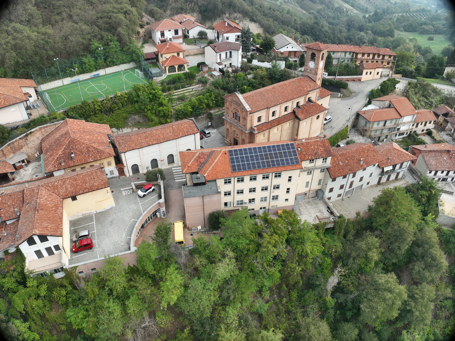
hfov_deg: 71.6
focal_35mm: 24
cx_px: 228
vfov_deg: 56.8
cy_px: 170
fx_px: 315
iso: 110
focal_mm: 12.29
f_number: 2.8
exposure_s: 1/1000
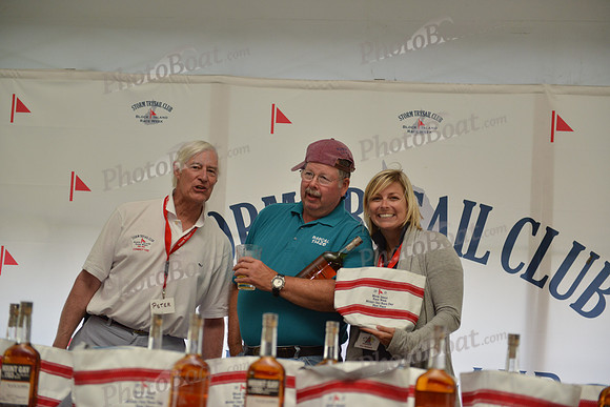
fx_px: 1186
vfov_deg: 19.5
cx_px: 305
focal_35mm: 70
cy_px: 204
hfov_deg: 28.8
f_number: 2.8
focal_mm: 70
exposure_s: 1/800
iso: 1600
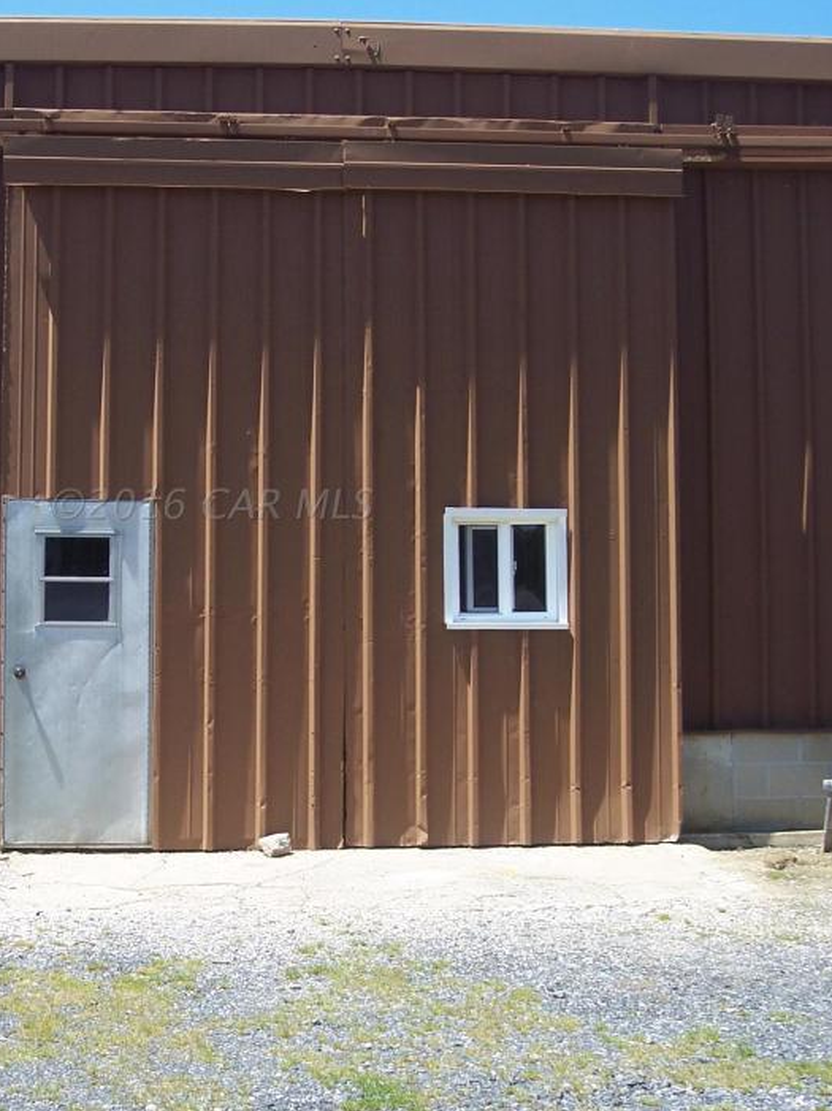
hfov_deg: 25.3
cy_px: 504
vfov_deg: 33.8
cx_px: 212
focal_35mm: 57
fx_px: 1828
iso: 100
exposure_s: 1/750
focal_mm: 8
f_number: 3.4
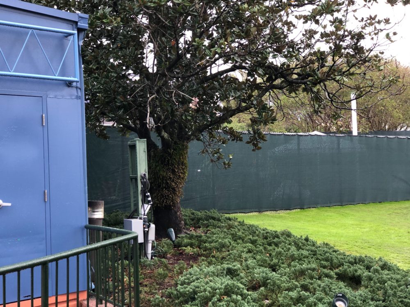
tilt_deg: +1.1
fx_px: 675
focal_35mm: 57
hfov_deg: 33.8
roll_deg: +1.0
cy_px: 154
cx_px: 205
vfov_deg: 25.7
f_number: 2.8
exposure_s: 1/120
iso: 64
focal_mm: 6.6
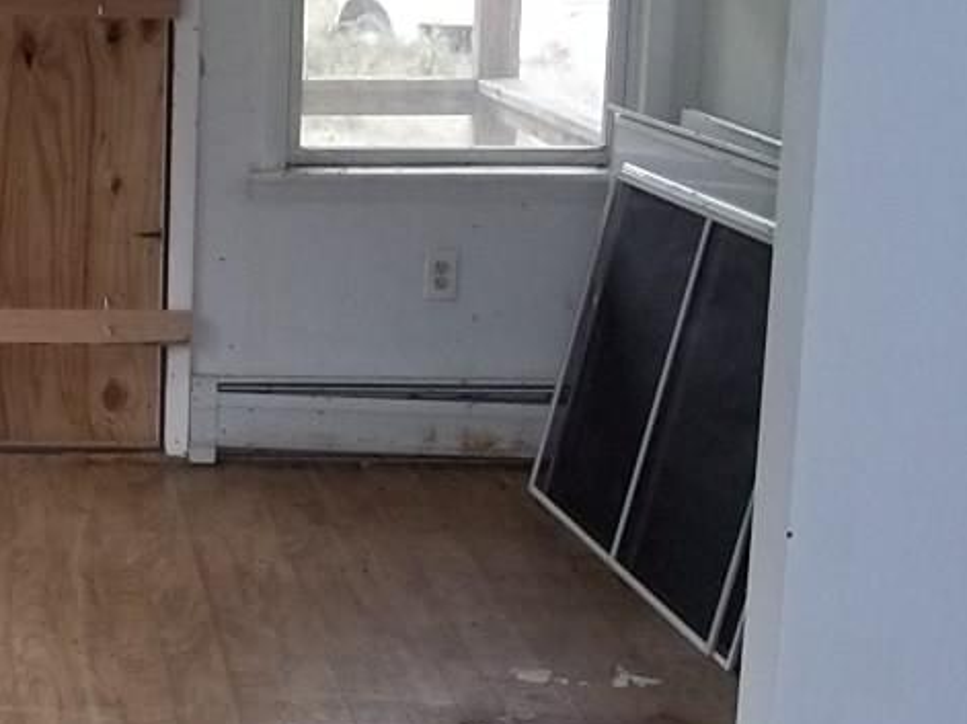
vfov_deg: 17.0
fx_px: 2430
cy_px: 425
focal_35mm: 87
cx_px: -201
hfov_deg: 20.9
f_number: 2.9
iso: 160
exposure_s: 1/40
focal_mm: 5.7
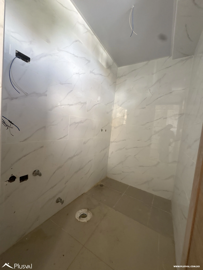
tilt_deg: -4.0
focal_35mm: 14
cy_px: 135
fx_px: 109
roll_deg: -5.1
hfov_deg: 85.7
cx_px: 102
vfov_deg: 102.1
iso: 200
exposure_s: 1/86
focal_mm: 2.22
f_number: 2.2
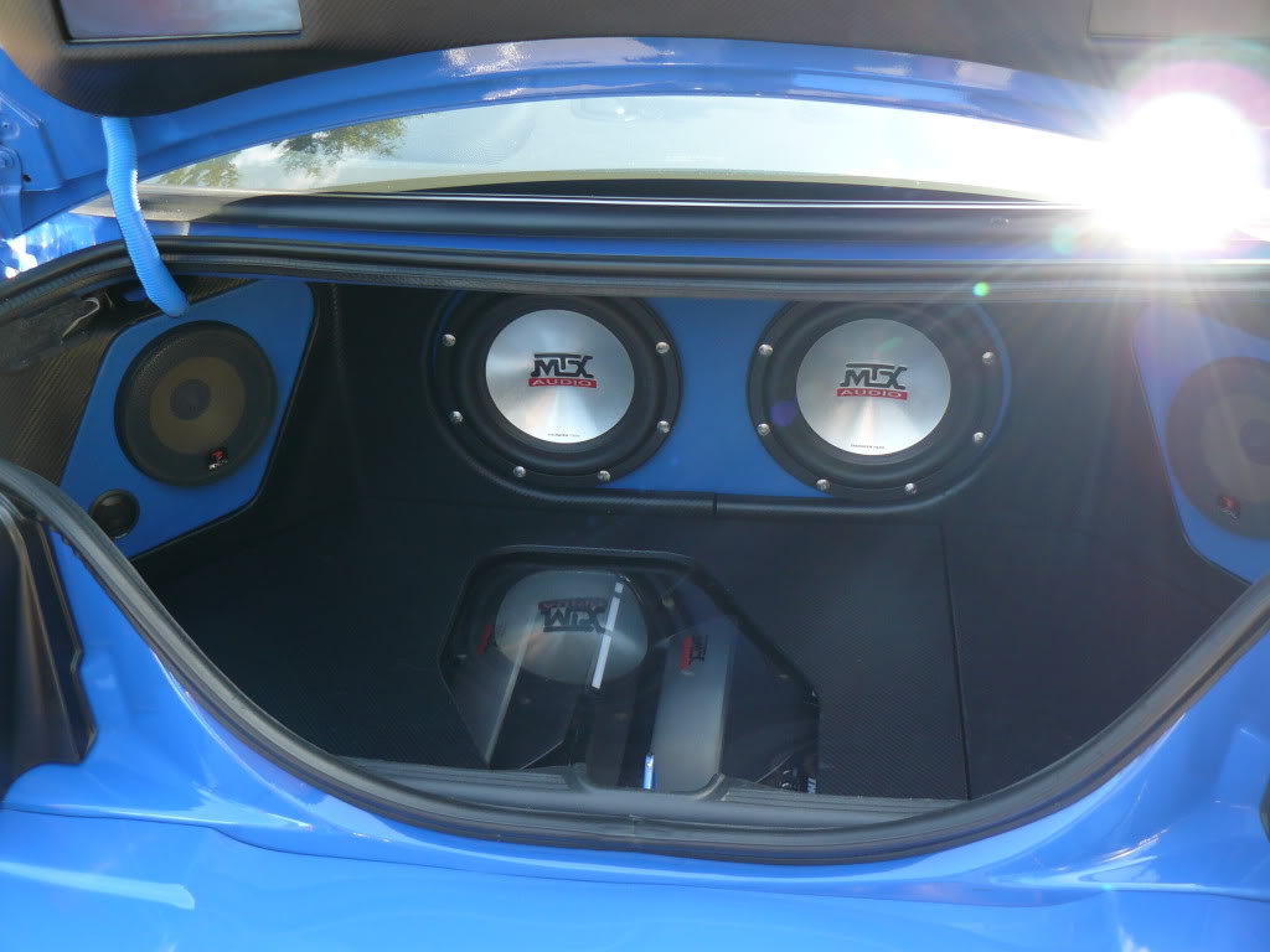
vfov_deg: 39.7
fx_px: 1321
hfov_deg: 51.4
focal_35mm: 36
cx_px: 635
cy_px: 476
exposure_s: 1/50
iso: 100
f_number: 2.8
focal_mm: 6
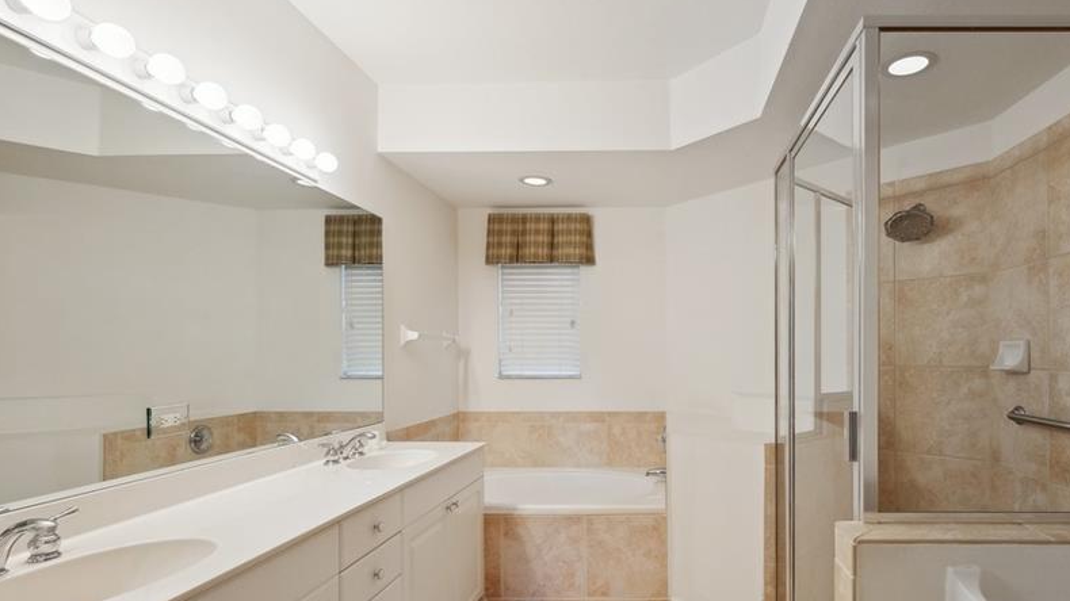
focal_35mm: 19
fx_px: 539
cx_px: 645
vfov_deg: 57.9
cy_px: 358
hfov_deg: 88.4
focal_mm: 14
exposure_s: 1/250
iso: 1250
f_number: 7.1
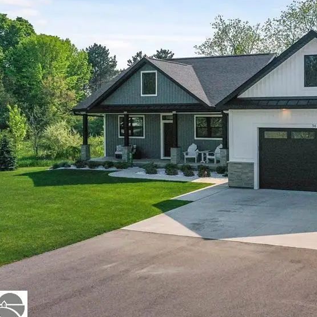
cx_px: 283
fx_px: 456
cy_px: 129
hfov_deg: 36.1
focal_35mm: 44
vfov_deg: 38.2
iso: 800
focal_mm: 10.26
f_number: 7.1
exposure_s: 1/800
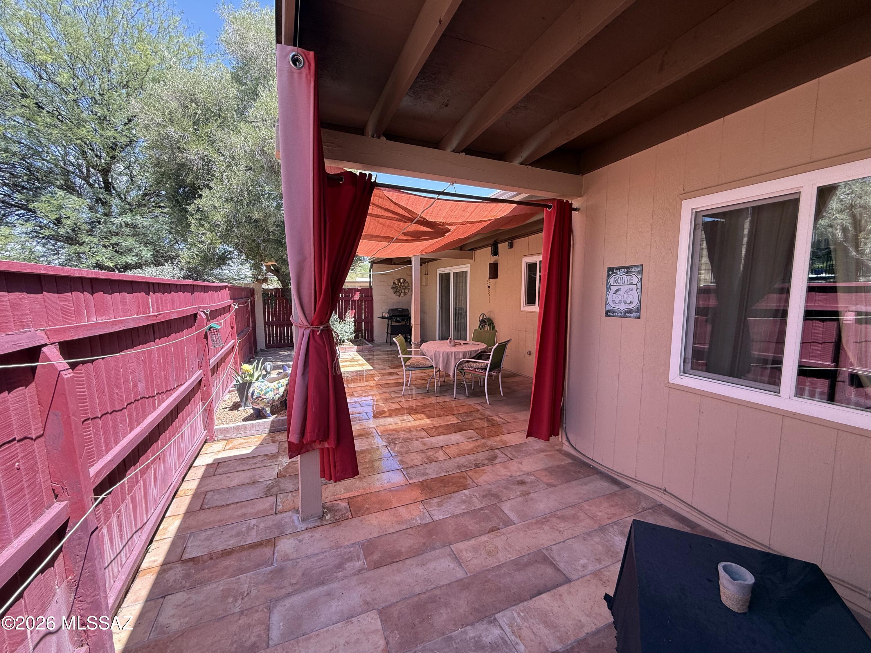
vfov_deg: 85.7
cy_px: 326
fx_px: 352
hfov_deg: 102.1
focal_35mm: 14
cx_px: 436
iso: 64
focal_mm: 2.22
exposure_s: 1/216
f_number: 2.2
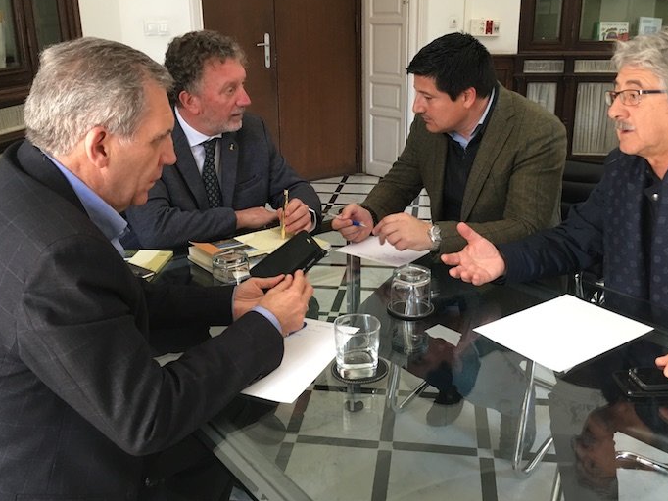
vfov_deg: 41.7
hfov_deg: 53.9
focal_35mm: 34
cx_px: 354
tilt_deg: -17.3
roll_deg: +0.6
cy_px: 216
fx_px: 656
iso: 125
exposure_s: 1/33
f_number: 2.2
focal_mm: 4.15
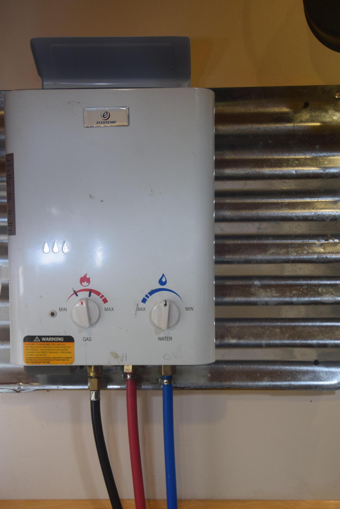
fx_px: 552
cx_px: 165
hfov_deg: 34.2
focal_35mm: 39
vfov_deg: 49.4
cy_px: 293
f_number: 4.5
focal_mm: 22
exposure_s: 1/80
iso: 800
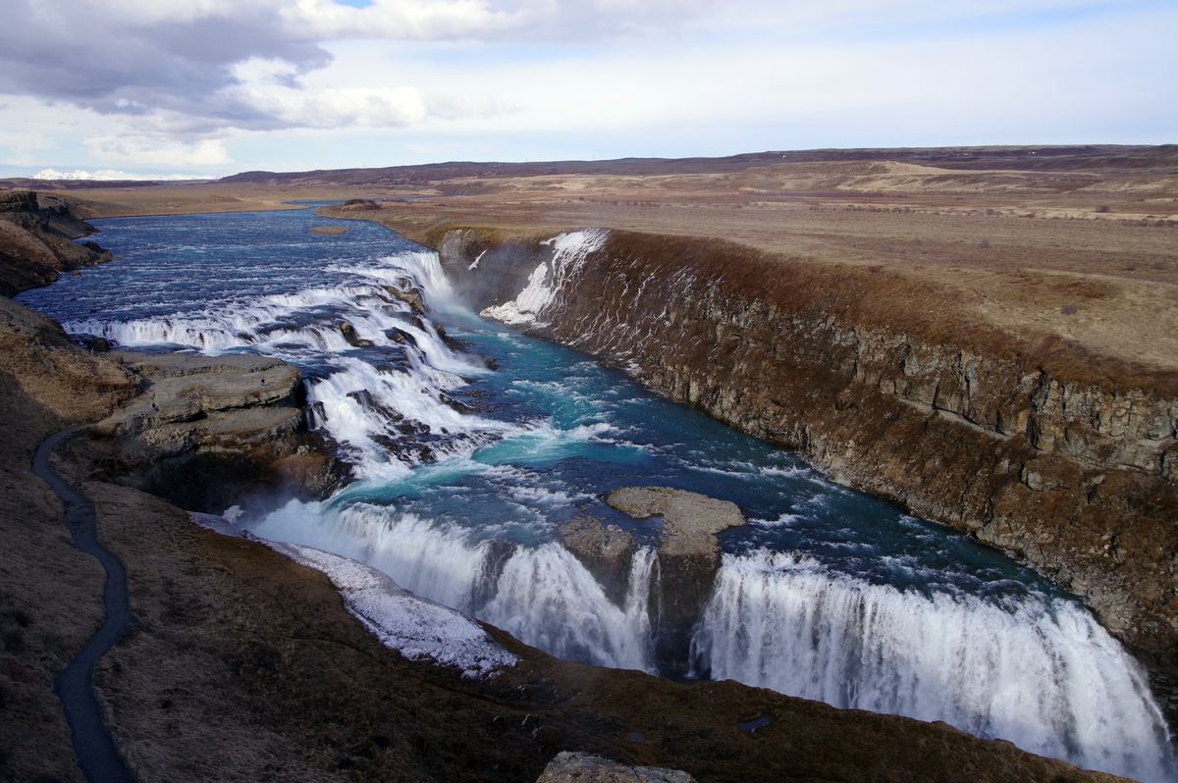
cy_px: 392
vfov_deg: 43.5
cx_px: 589
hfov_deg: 62.0
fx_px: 981
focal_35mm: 30
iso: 400
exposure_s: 1/800
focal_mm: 20
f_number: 7.1
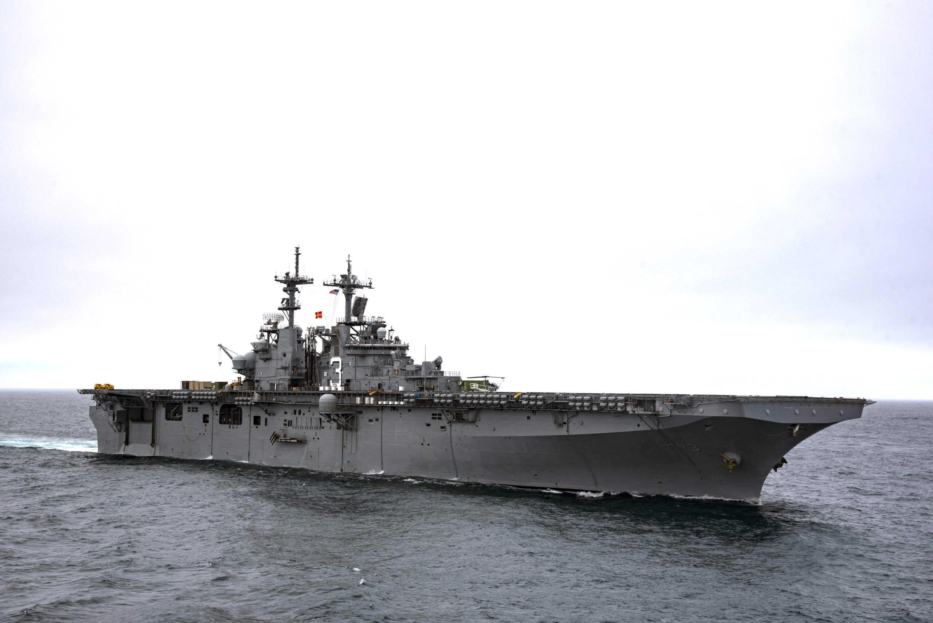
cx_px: 466
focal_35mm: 52
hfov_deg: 38.2
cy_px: 312
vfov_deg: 26.0
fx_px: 1348
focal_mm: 52
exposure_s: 1/640
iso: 200
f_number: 8
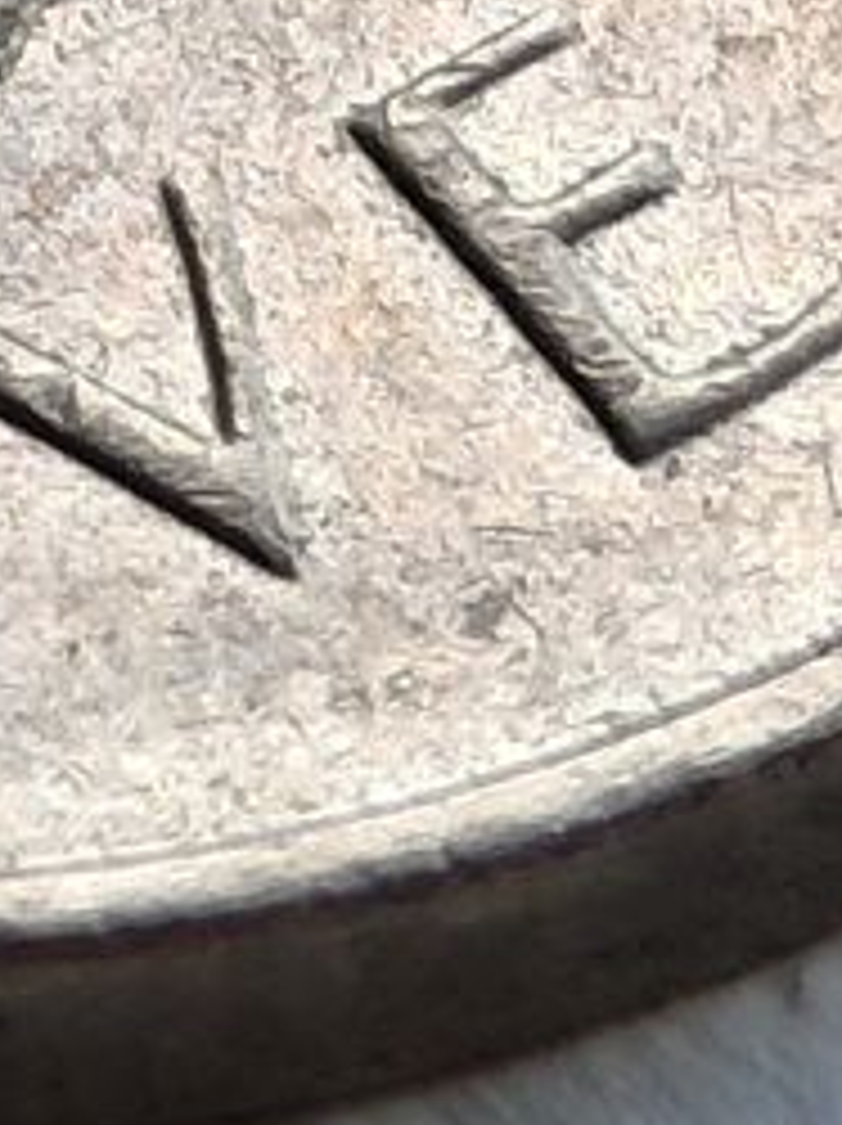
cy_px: -1321
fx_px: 31091
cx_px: -477
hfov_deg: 1.6
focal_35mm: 957
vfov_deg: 2.1
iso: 71
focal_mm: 13.3
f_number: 2.55
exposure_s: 1/125
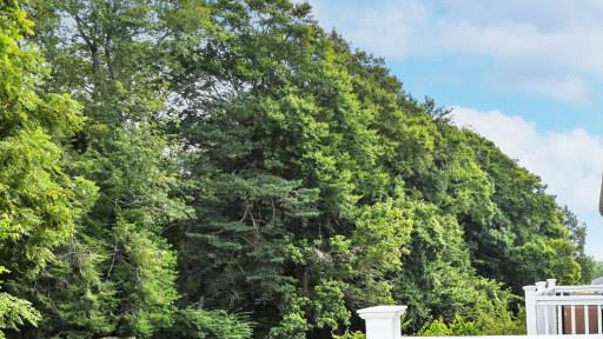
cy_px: 267
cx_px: 571
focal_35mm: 43
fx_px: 688
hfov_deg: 42.4
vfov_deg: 27.2
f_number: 8
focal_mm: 14
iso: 100
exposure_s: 1/200
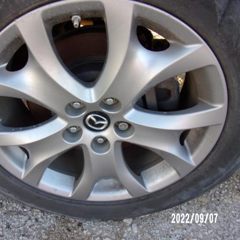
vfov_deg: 54.0
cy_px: 119
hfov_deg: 53.7
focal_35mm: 30
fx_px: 235
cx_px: 98
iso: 80
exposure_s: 1/100
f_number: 3.3
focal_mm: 4.3
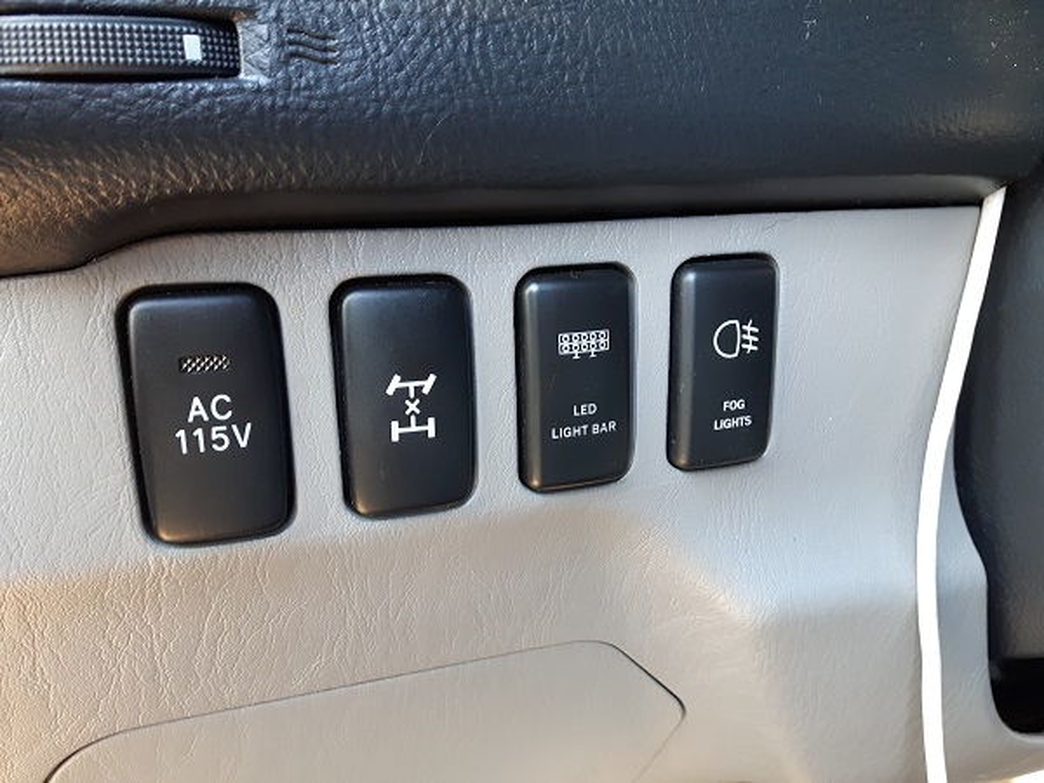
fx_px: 935
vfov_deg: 45.4
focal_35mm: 31
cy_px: 392
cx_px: 522
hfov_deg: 58.4
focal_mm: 3.7
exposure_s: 1/17
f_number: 1.9
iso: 160
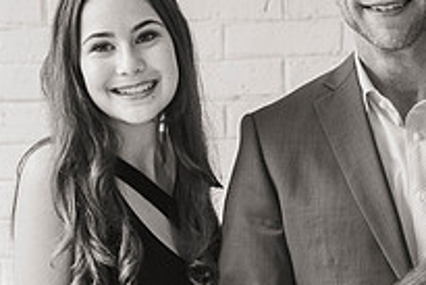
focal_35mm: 240
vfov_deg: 5.7
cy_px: 194
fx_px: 2842
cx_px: 395
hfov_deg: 8.5
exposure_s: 1/160
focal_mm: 80
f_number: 5
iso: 800
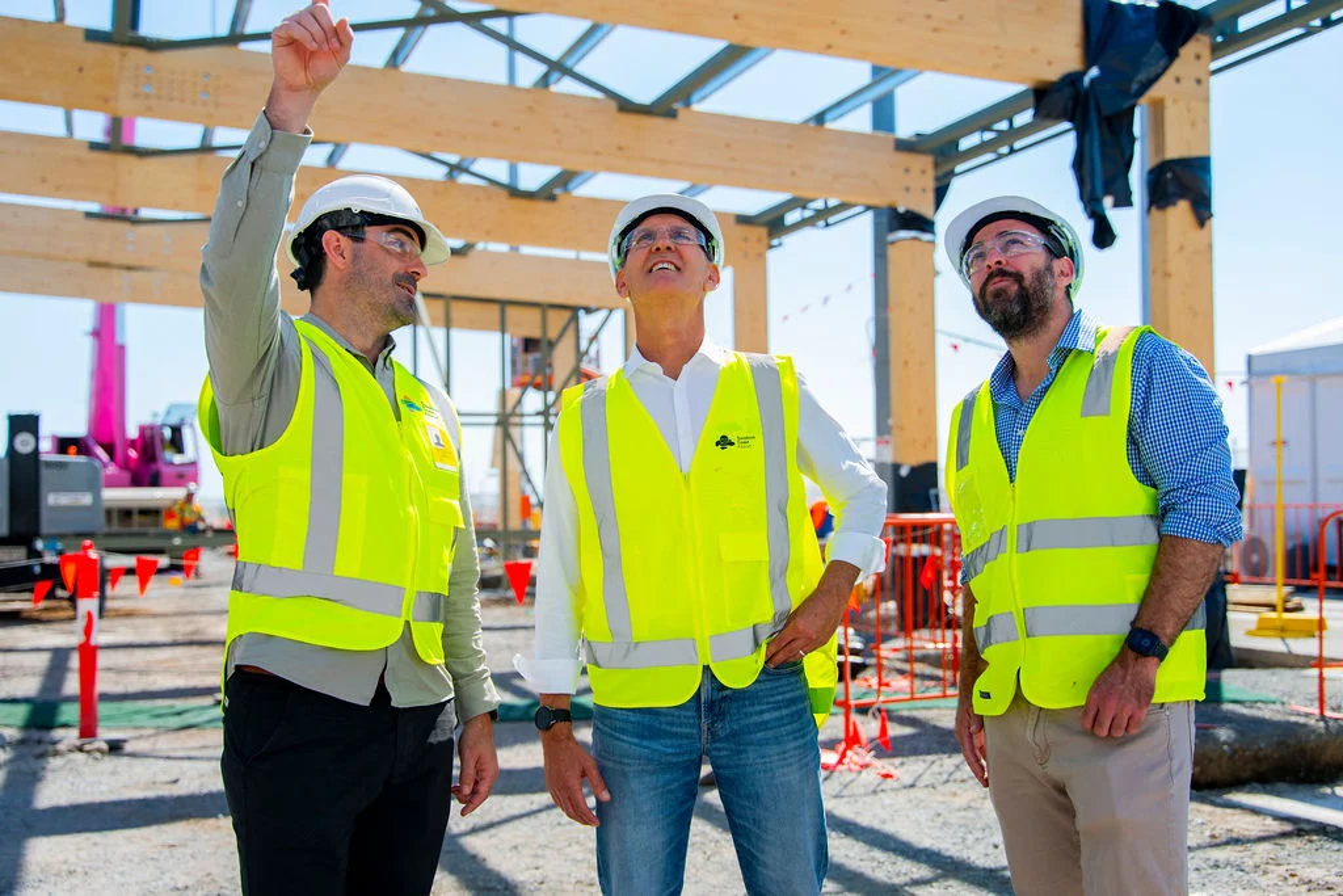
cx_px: 672
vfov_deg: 31.9
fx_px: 1567
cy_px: 448
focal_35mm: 42
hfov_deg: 46.4
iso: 500
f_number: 3.2
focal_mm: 42
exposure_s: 1/3900
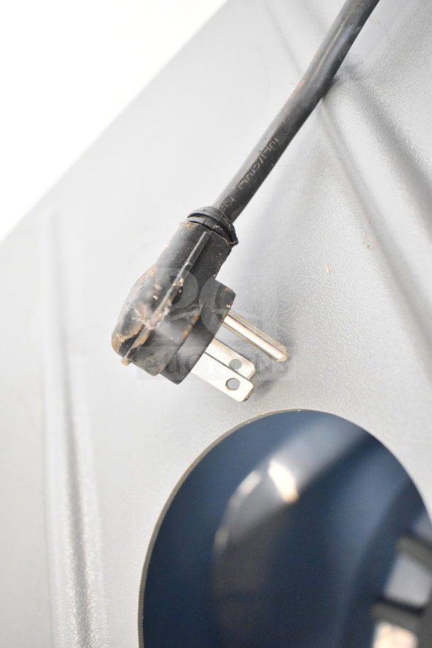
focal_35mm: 38
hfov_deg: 35.5
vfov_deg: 51.3
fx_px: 675
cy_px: 324
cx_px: 216
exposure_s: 1/100
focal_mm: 25
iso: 6400
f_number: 5
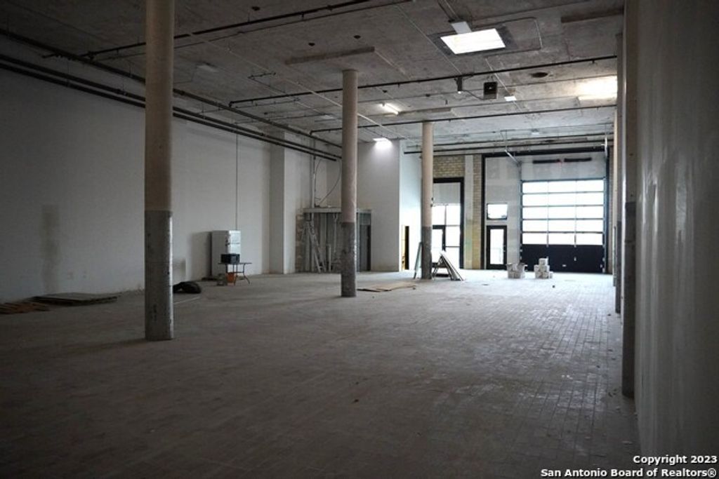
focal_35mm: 27
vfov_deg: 47.9
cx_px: 360
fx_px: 539
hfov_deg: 67.4
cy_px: 240
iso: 4000
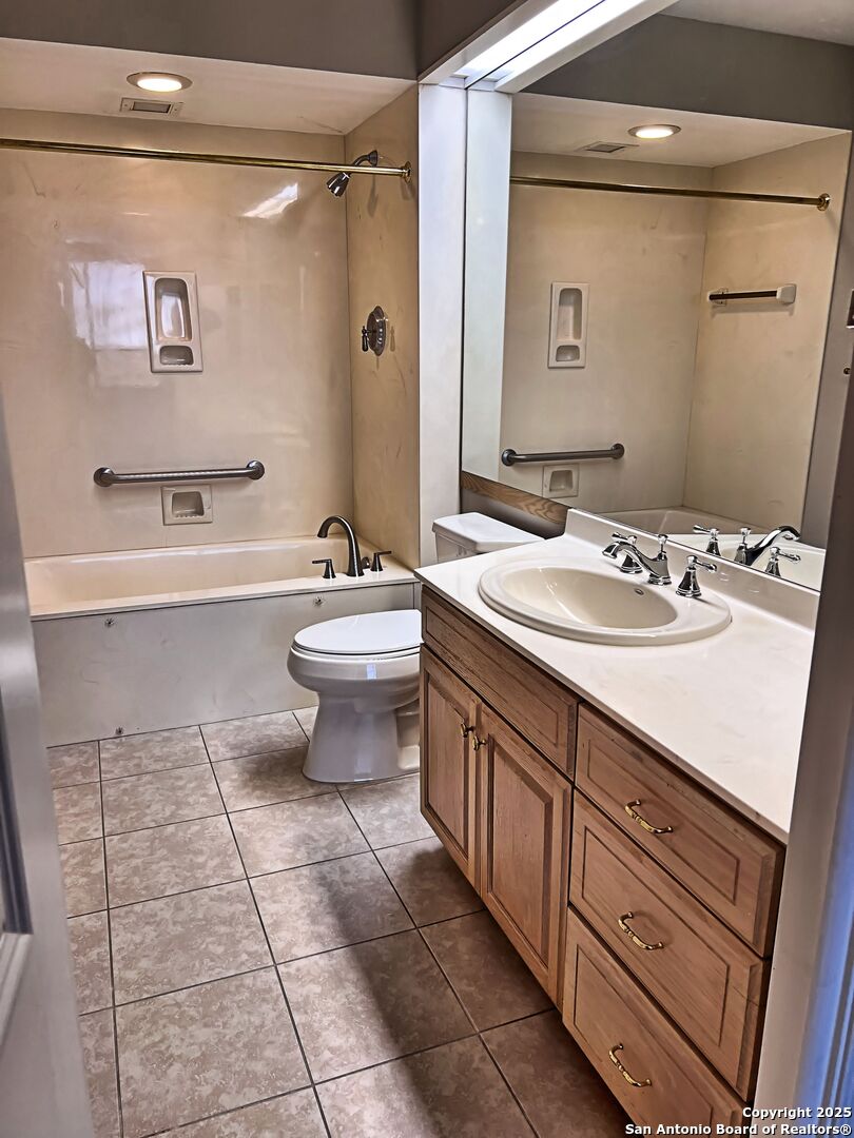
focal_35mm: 26
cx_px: 427
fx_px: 855
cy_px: 569
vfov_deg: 67.3
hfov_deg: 53.1
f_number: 1.5
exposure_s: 1/105
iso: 64
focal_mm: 5.7
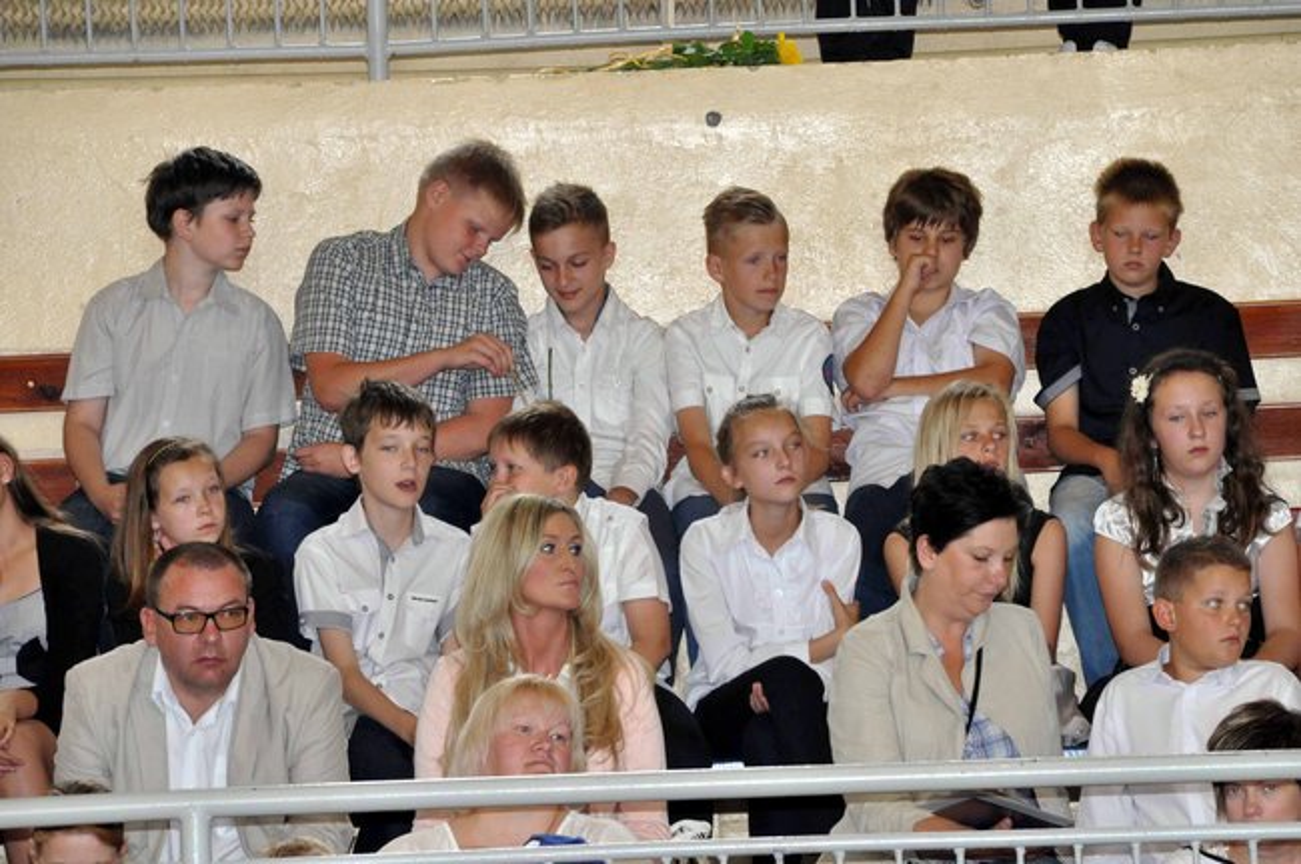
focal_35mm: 300
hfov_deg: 6.9
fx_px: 10831
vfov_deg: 4.6
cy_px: 432
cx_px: 650
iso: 1250
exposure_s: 1/60
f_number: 11
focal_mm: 200
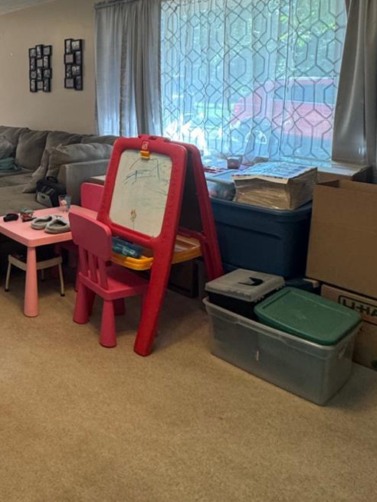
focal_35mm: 32
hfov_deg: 38.5
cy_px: 119
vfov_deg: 53.9
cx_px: -11
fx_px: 465
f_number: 2.2
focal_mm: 2.22
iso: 160
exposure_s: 1/120
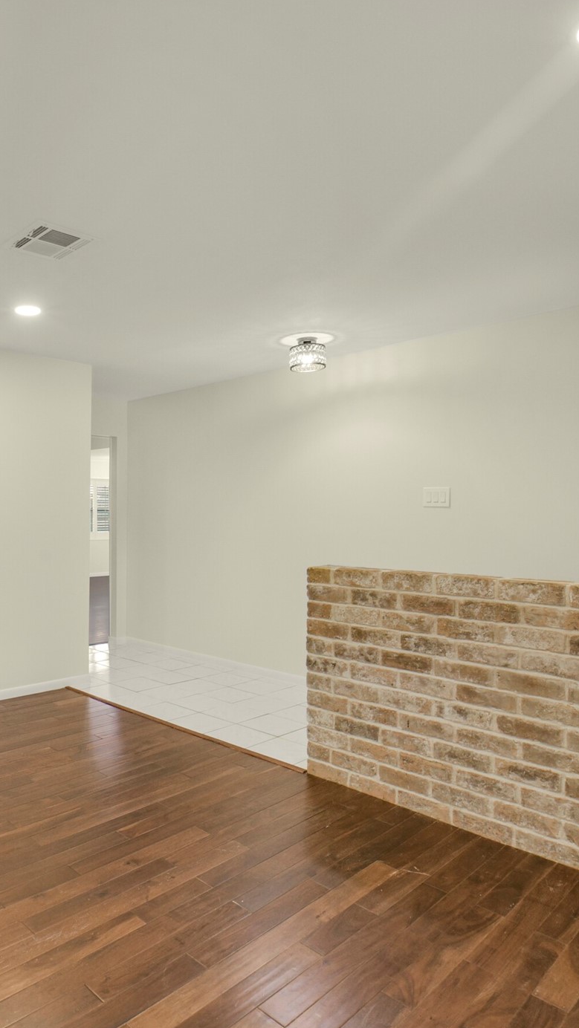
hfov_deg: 47.1
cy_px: 527
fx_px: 627
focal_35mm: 23
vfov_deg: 78.7
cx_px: 123
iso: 500
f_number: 11
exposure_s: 1/8
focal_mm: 14
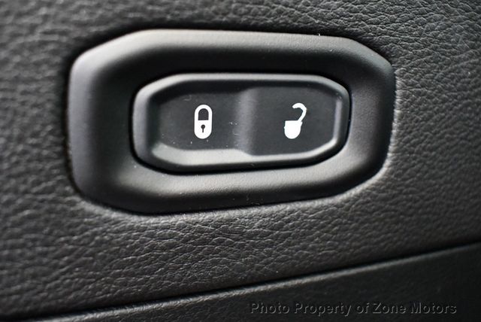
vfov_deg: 36.9
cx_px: 240
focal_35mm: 36
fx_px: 481
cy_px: 161
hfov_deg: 53.1
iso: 8000
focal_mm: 18
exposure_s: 1/60
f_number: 3.5
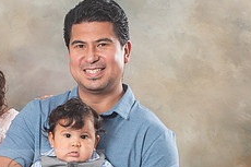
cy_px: 184
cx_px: 64
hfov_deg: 5.9
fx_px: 2438
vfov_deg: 3.9
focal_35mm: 350
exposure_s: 1/125
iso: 200
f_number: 5.6
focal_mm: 116
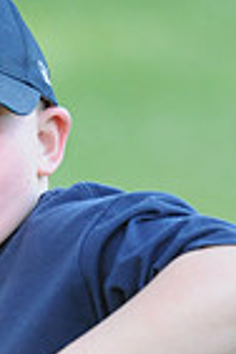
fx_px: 18121
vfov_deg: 1.1
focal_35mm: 1843
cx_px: 1
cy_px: 683
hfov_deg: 0.7
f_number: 4
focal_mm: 300
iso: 800
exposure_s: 1/320
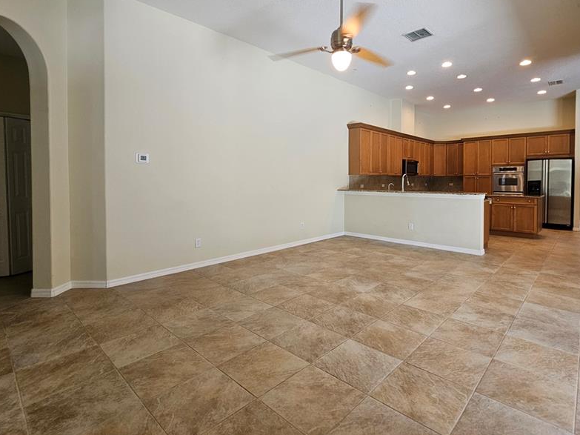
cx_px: 311
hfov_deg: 90.9
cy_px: 185
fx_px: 285
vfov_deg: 74.2
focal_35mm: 17
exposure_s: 1/60
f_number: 2.2
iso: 100
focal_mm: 2.2
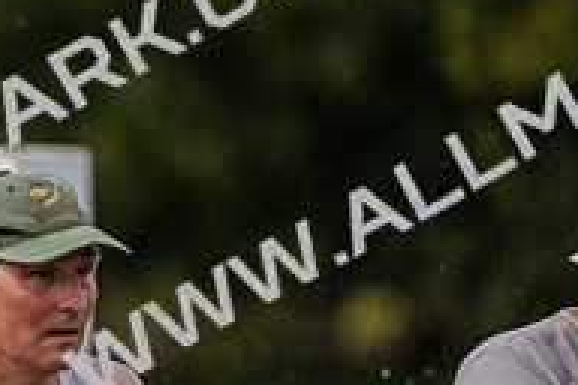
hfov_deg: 1.1
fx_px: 29026
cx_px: -157
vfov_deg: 0.8
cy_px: 447
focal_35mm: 1808
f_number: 6.3
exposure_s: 1/1600
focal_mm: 600
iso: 400
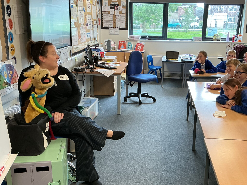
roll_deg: -1.9
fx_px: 278
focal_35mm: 39
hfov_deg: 47.5
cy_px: 98
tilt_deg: -16.9
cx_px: 151
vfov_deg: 36.8
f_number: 1.8
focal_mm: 3
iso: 80
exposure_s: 1/60
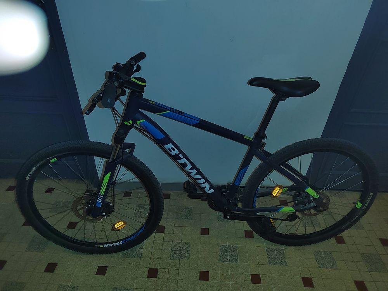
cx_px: 194
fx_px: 258
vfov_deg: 58.9
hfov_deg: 73.9
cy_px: 146
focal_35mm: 23
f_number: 1.9
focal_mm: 5.52
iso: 1475
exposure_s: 1/100
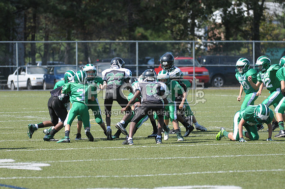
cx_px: 142
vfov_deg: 4.6
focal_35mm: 300
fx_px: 2372
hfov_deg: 6.9
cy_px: 94
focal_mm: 200
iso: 640
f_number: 4
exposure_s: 1/3200
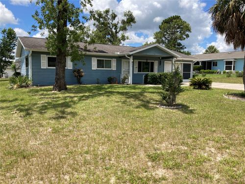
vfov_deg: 49.7
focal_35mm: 28
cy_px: 92
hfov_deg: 63.4
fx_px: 198
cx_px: 122
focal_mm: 3.99
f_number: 1.8
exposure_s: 1/1600
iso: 20
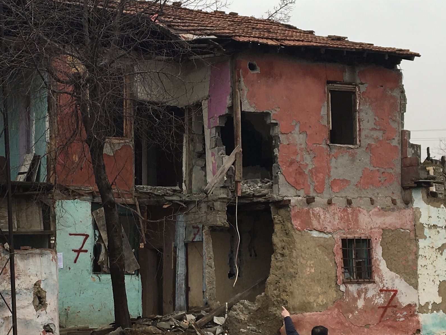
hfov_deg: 26.1
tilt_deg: +3.1
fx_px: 953
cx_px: 130
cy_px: 281
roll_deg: +1.5
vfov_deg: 19.6
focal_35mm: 74
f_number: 2.2
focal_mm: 4.15
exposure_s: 1/646
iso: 25
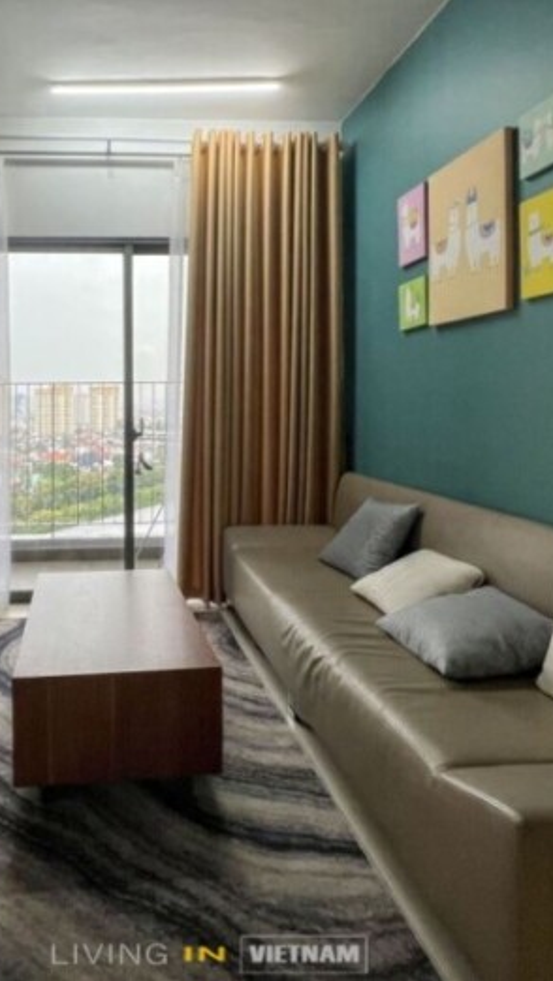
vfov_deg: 89.5
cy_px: 490
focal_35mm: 19
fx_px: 495
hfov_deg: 57.7
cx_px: 209
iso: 80
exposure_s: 1/100
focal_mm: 1.57
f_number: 1.8
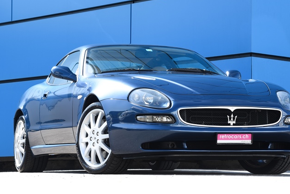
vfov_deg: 10.7
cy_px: 85
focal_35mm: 128
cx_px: 141
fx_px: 1032
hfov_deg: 16.0
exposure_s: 1/160
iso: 200
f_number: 8
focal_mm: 85
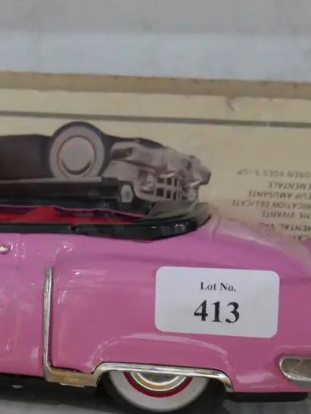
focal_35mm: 78
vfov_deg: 24.9
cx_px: 40
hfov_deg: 18.6
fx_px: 934
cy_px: 268
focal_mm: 20
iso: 2500
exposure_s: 1/60
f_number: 4.5
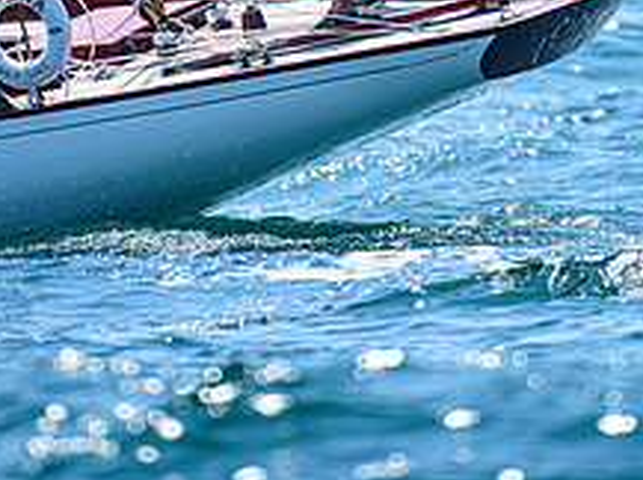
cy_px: -172
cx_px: 237
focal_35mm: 1199
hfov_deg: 1.7
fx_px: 22235
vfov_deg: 1.2
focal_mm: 400
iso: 400
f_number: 5
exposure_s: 1/3200
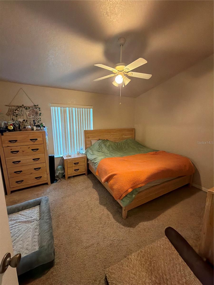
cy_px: 142
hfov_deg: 85.7
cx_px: 107
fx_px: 115
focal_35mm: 14
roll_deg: -0.2
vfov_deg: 102.1
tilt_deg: -10.4
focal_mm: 2.22
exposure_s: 1/60
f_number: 2.2
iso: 1000
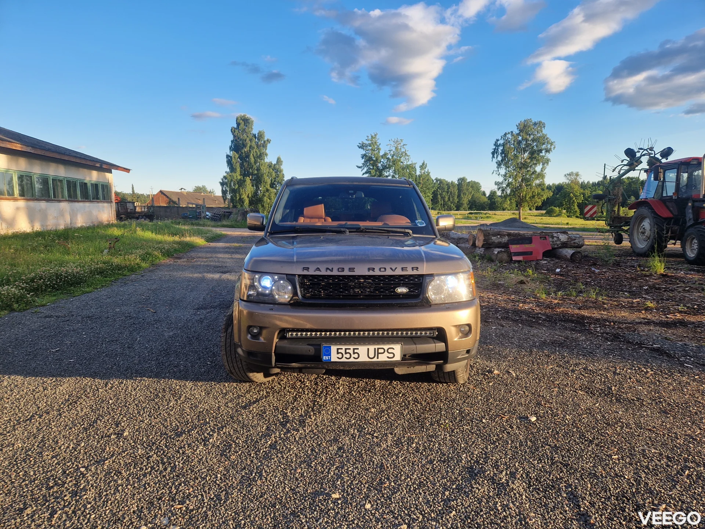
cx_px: 352
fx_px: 468
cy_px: 264
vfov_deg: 58.9
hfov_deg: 73.9
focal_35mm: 23
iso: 50
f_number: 1.8
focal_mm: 5.4
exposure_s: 1/428
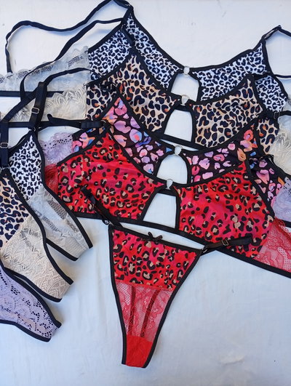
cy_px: 193
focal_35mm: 27
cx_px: 146
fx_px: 302
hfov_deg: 51.5
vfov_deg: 65.2
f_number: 1.8
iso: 57
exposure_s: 1/100
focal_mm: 3.98
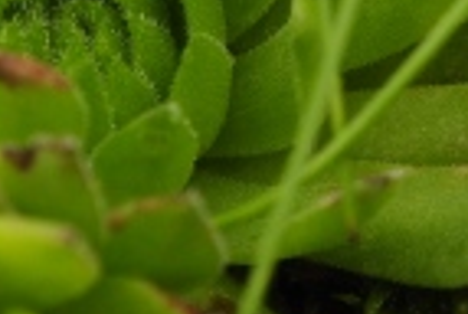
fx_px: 9299
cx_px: 625
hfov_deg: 2.9
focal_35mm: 714
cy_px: -438
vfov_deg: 1.9
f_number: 7.1
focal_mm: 85
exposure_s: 1/160
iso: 200
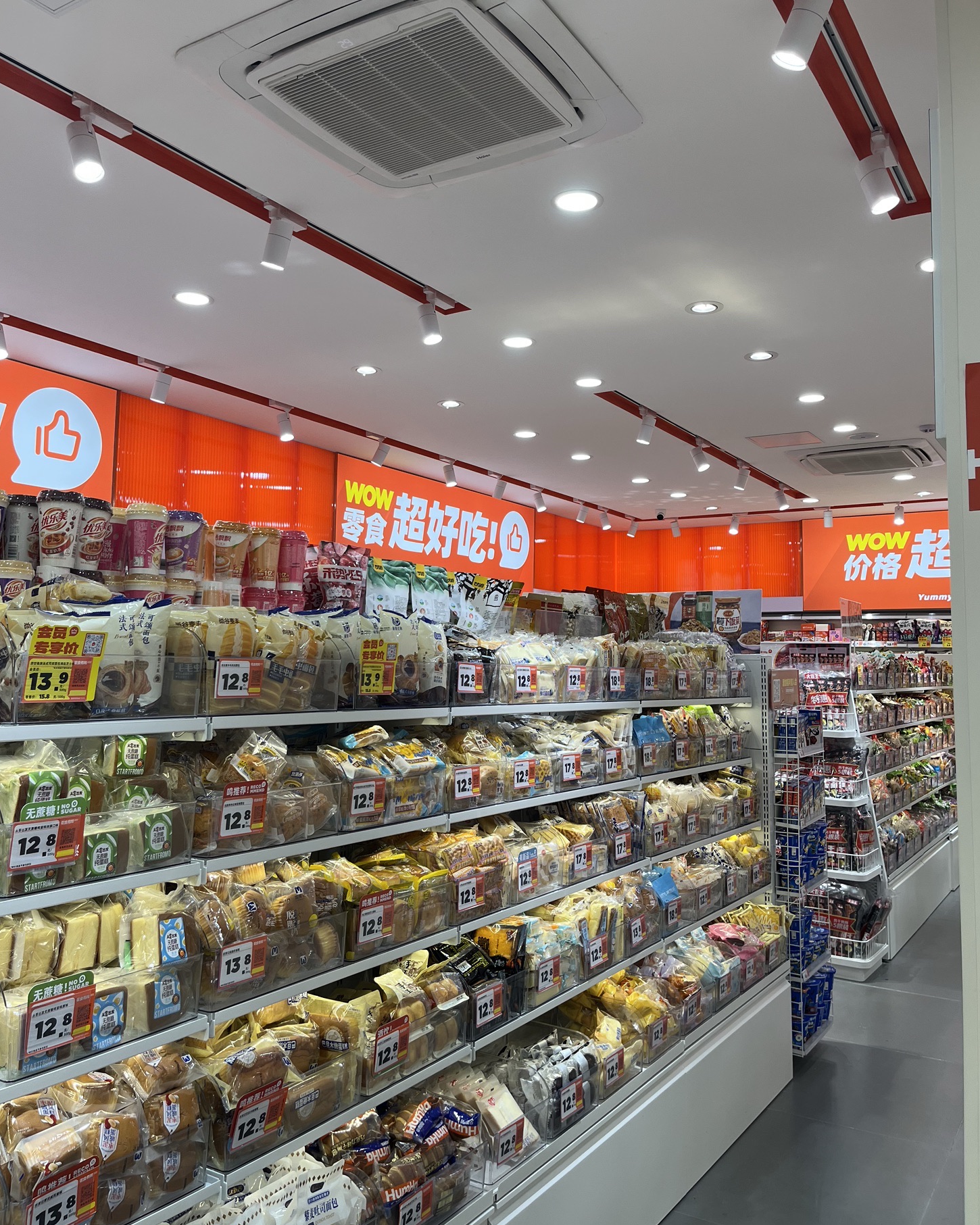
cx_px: 475
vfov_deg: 62.1
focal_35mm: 28
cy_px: 568
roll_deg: -0.6
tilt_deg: +4.1
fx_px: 1015
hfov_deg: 51.5
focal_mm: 5.1
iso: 40
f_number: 1.6
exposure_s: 1/188
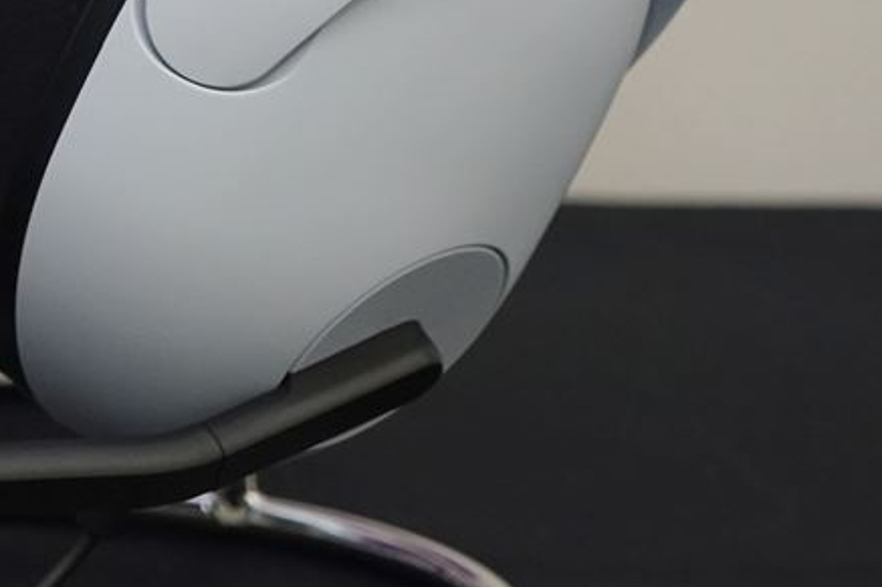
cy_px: -62
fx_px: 5167
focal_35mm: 211
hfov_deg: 9.5
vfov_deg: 6.5
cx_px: -408
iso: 1000
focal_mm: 48
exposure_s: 1/125
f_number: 7.1
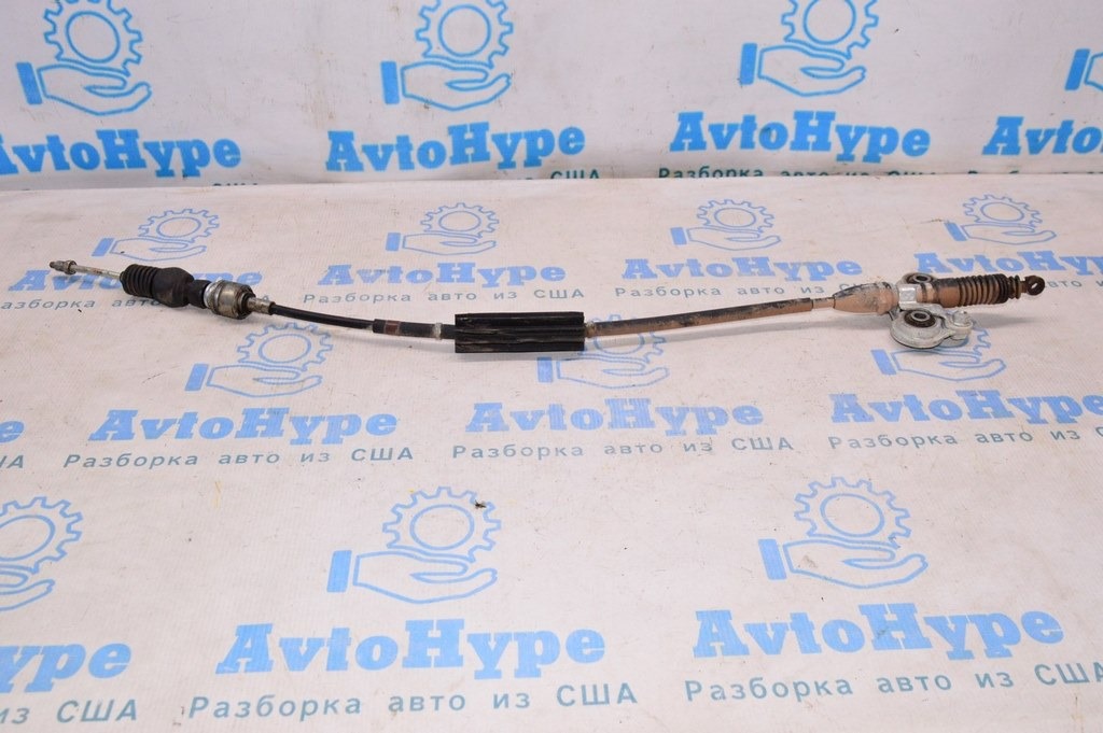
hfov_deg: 55.1
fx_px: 1056
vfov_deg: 38.3
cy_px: 366
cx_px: 552
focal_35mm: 34
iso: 1600
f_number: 8
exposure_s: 1/125
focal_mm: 23
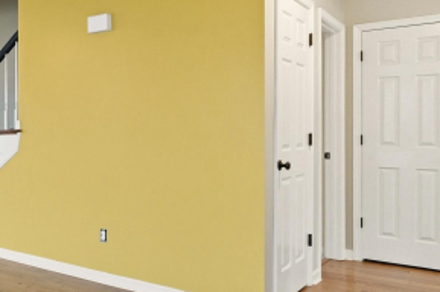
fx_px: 476
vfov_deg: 34.1
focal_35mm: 39
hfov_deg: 41.8
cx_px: -16
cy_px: 131
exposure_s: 1/60
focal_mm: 10
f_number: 9
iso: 400
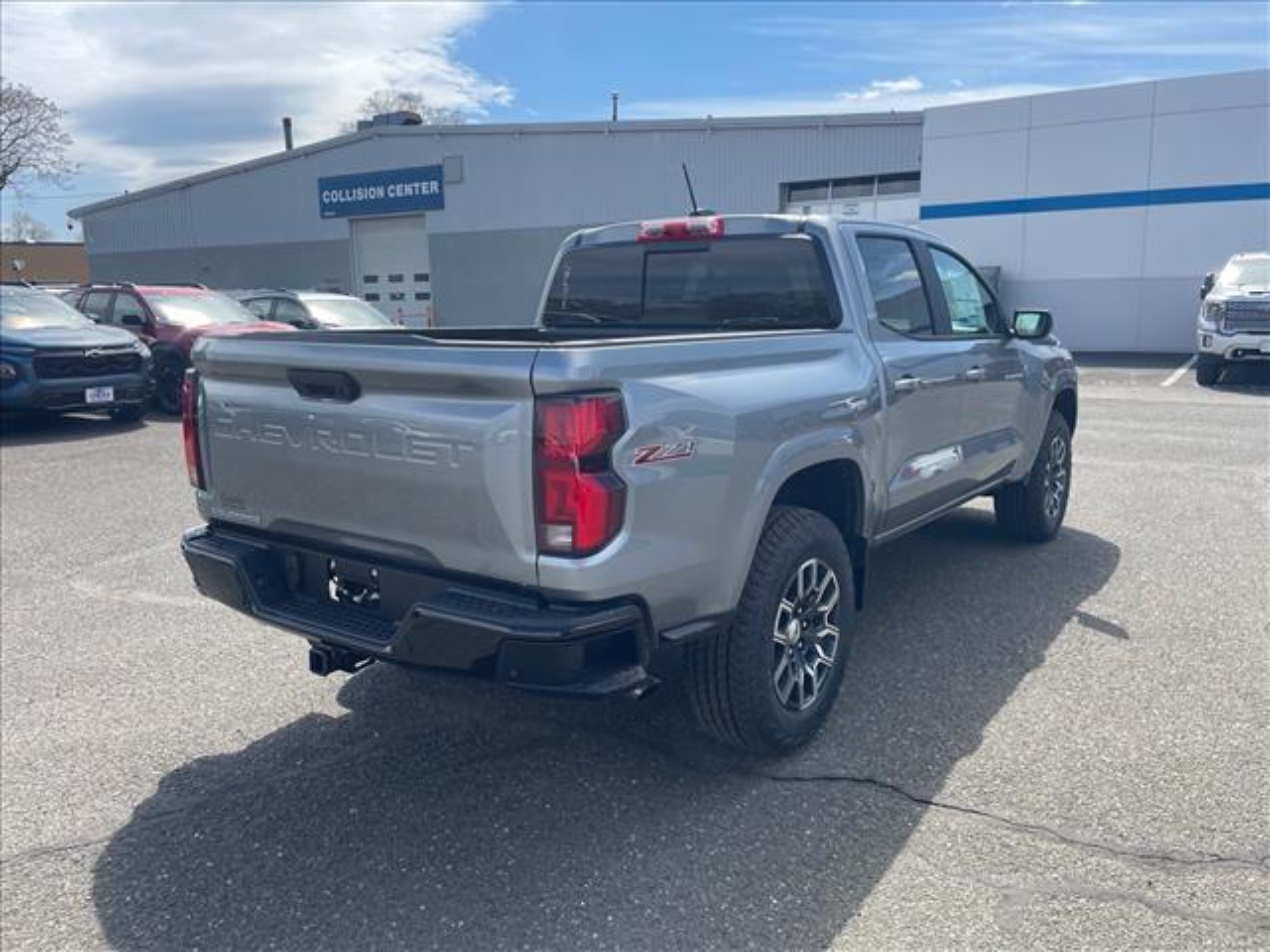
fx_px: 954
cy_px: 476
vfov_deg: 53.1
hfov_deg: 67.3
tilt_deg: -8.7
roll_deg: +1.0
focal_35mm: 26
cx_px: 635
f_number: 1.6
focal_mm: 4.2
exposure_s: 1/1595
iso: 32
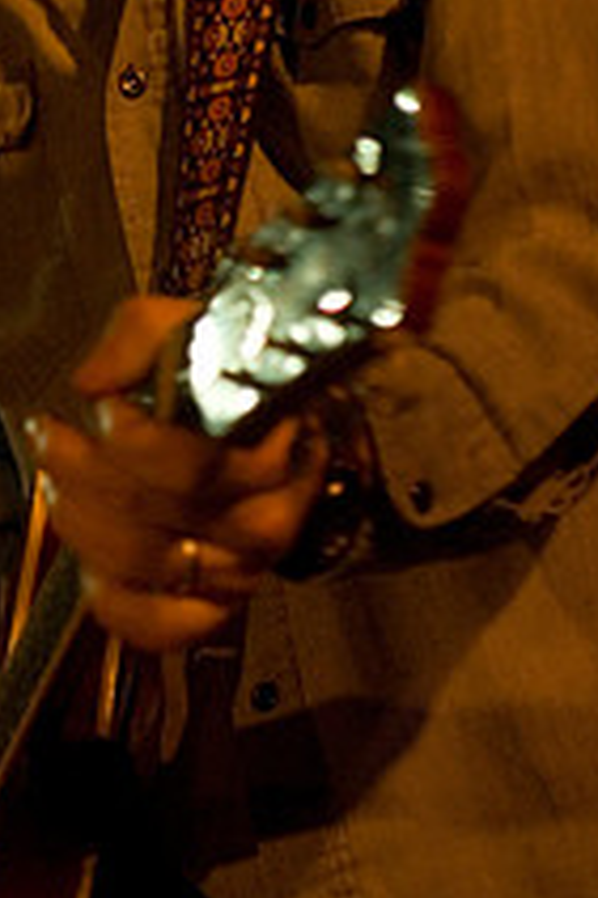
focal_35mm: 223
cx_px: 36
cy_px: 102
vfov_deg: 9.2
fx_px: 5565
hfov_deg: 6.1
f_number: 3.2
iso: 800
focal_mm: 70
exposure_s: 1/60
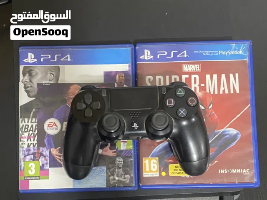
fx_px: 201
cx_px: 134
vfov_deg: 53.1
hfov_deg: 67.3
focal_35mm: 26
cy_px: 100
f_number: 1.8
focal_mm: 4.25
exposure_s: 1/33
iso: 500
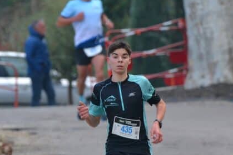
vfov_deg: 1.5
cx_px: 115
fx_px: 6049
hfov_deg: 2.2
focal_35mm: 934
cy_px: 135
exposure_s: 1/500
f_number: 6
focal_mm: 340
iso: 1250
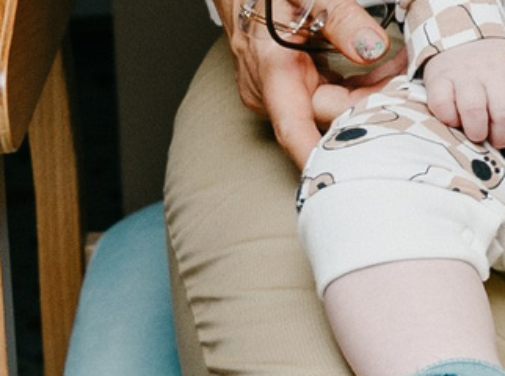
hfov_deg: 7.6
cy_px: -629
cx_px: 1201
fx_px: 3566
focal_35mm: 245
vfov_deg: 5.7
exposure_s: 1/160
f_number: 3.5
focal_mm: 27
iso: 125
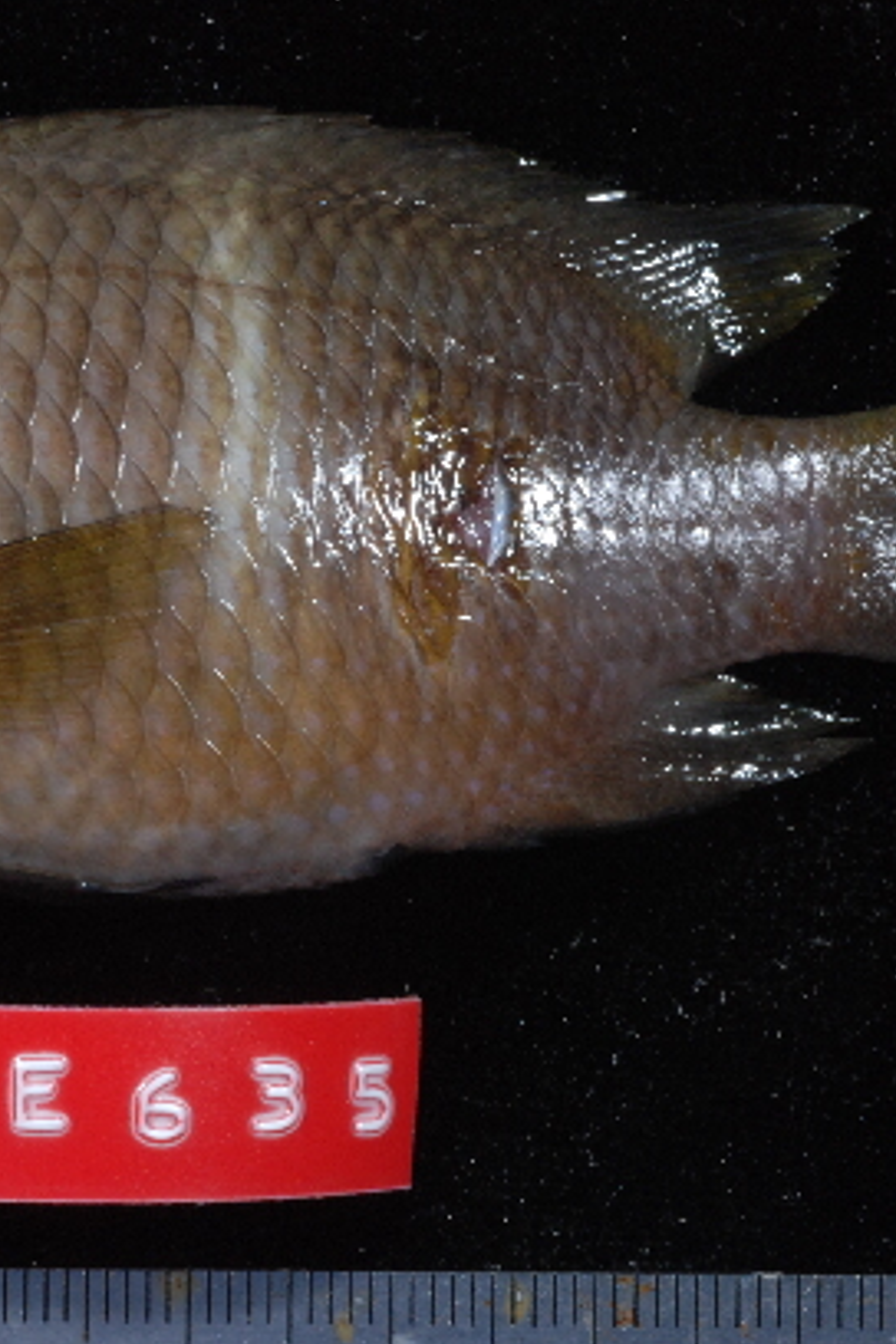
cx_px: 272
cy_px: 662
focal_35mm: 141
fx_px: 5264
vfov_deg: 14.6
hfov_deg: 9.7
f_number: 36
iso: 800
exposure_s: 1/60
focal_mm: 60
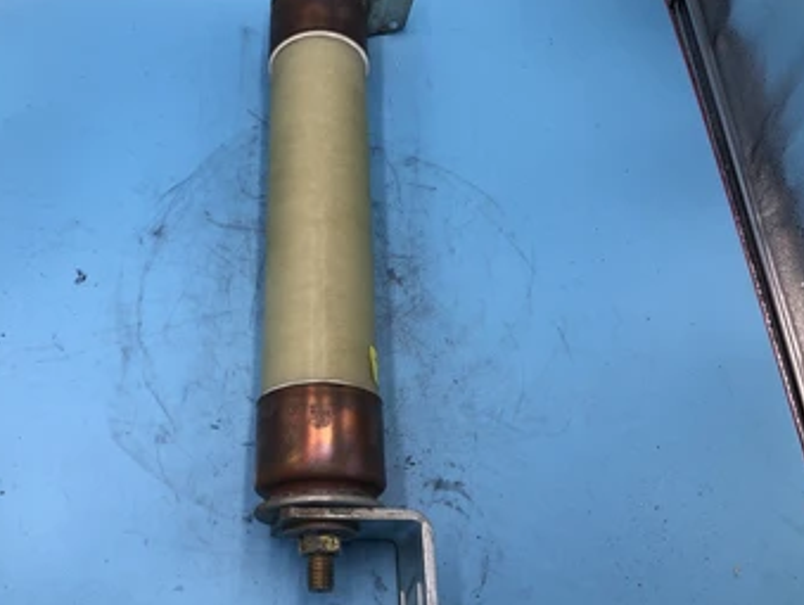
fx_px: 767
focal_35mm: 33
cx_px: 346
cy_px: 306
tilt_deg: -62.7
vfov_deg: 43.0
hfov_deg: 55.1
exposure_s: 1/322
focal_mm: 3.99
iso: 20
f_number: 1.8
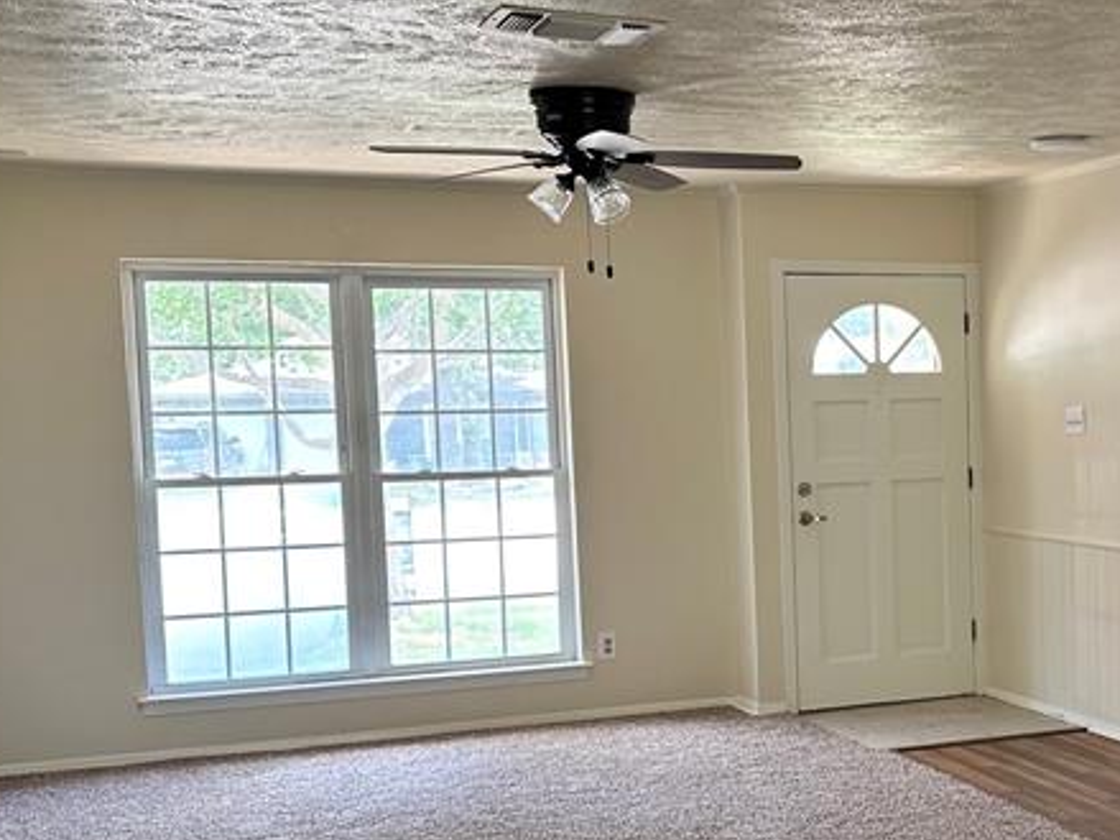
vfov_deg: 26.0
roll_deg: +1.3
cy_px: 544
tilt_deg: -5.8
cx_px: 982
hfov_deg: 32.8
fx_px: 1811
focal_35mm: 56
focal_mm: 6.86
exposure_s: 1/60
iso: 125
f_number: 1.78
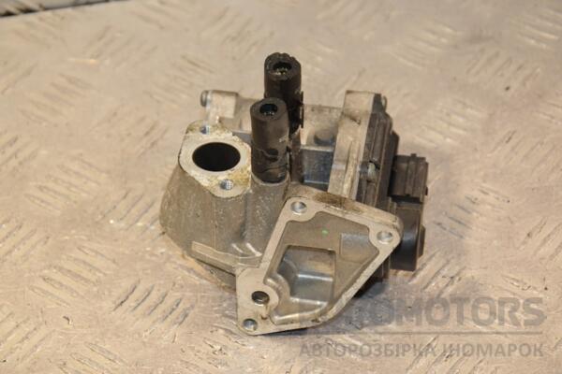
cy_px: 187
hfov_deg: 17.1
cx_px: 281
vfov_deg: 11.4
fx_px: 1873
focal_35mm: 120
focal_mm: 80
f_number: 7.1
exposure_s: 1/200
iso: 800
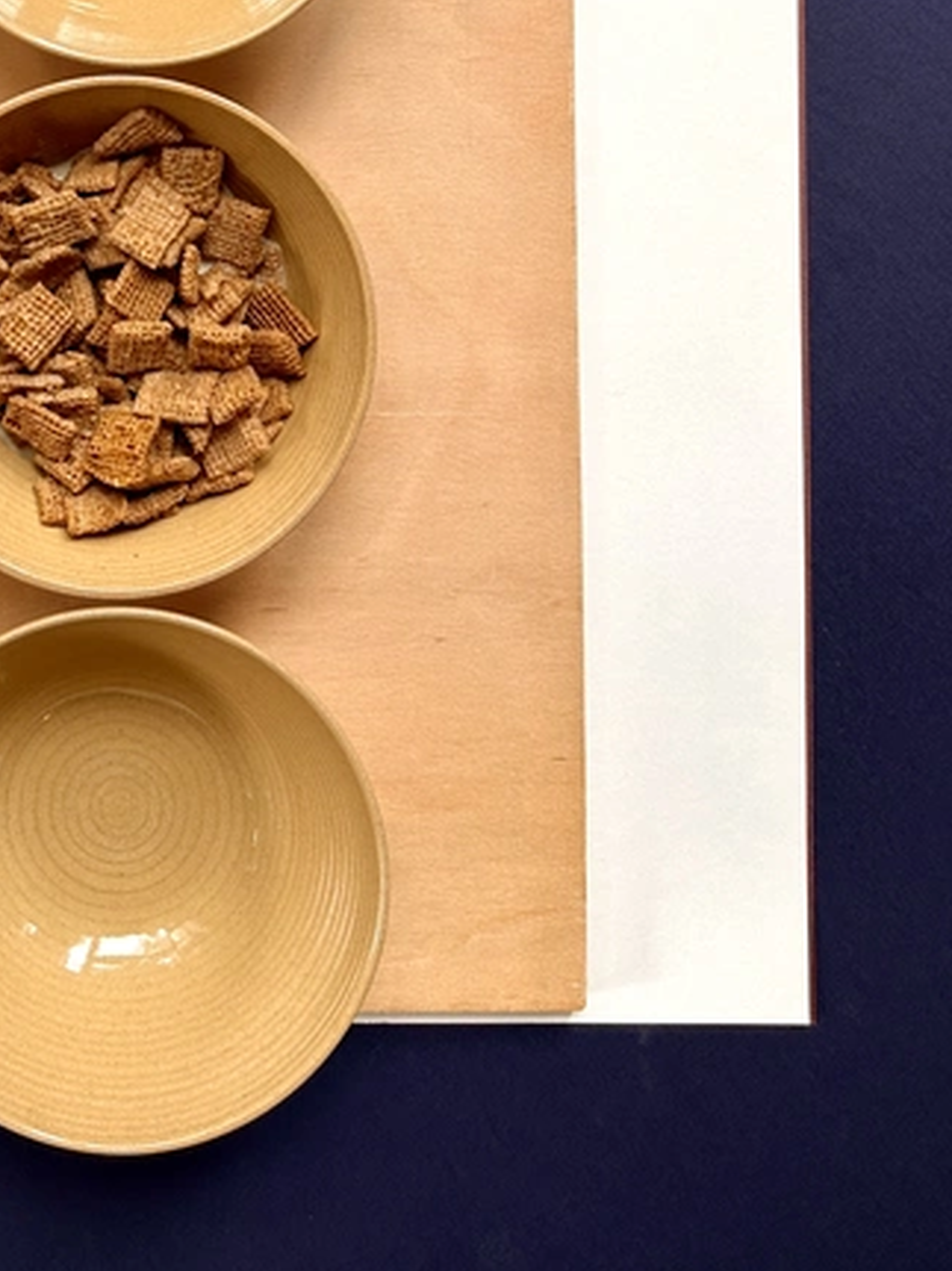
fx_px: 1798
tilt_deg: -89.6
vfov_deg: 36.1
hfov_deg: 28.6
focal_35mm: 49
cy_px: 80
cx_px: 109
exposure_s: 1/113
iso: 50
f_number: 1.78
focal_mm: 6.86
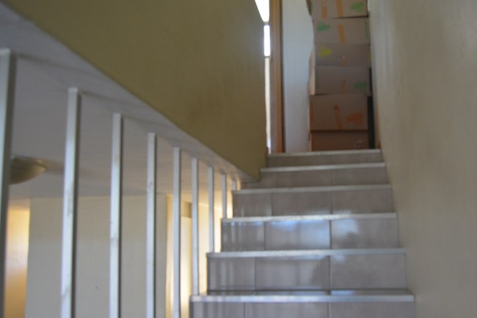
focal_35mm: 33
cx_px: 275
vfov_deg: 39.9
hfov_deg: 57.0
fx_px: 437
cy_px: 183
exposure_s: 1/60
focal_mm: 18
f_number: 4
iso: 720
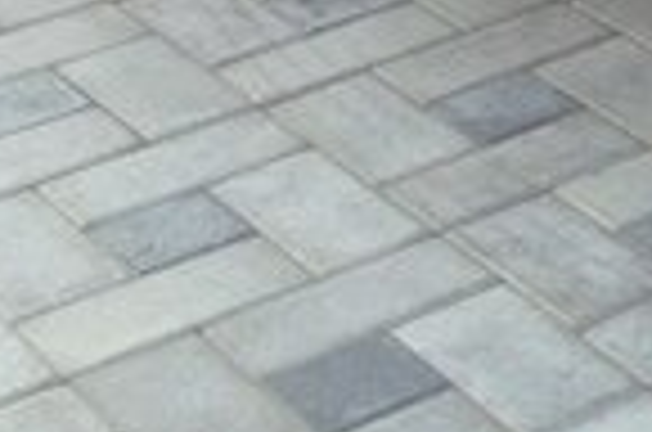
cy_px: -479
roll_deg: -0.4
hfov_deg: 11.7
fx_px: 3000
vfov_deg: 7.8
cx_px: 1070
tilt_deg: -17.9
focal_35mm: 166
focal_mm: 4.28
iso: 50
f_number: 2.4
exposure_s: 1/199
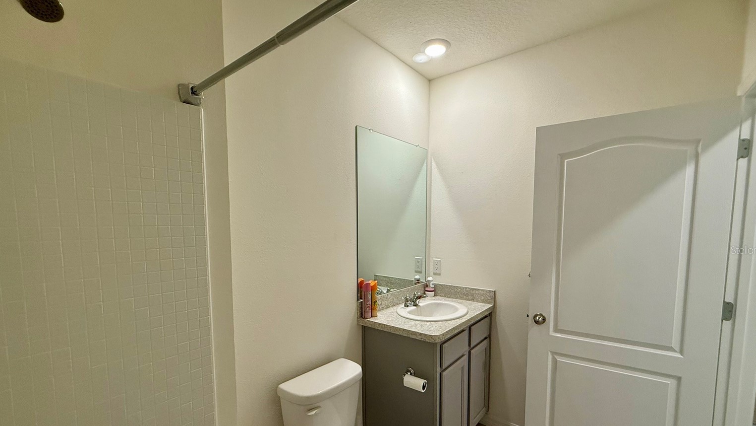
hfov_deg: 99.4
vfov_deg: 66.6
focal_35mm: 16
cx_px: 381
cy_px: 250
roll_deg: -0.3
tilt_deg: -4.5
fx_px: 321
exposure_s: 1/120
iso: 250
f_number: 2.2
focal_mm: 2.22
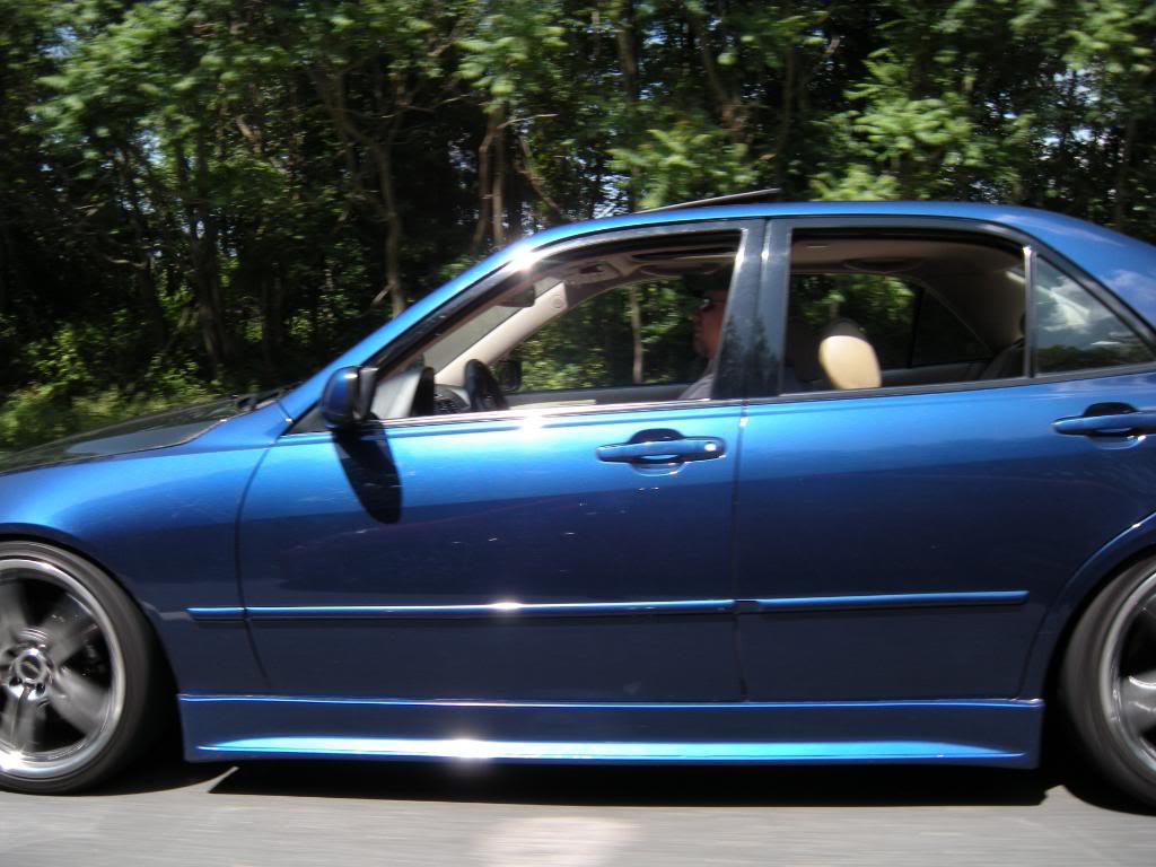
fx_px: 1169
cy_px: 434
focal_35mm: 35
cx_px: 578
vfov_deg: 40.7
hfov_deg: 52.6
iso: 64
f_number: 3.8
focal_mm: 5.9
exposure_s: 1/308
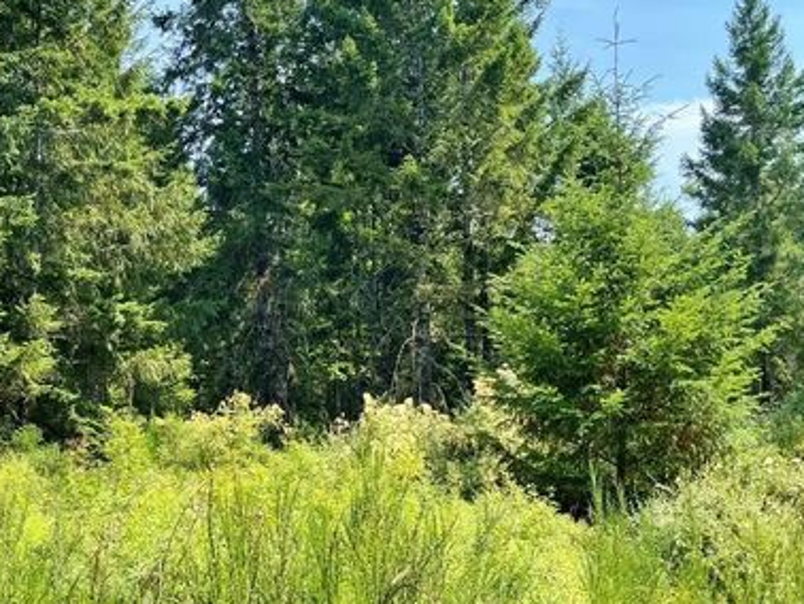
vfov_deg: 32.8
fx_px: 1023
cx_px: 351
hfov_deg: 42.8
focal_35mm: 44
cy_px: 355
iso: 50
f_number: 1.6
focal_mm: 5.1
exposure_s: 1/967
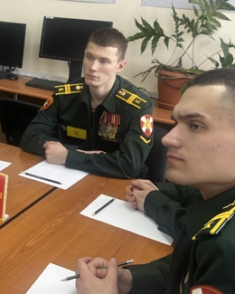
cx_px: 1
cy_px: 104
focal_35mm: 52
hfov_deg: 27.5
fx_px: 452
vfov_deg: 35.7
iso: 80
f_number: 1.5
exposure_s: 1/121
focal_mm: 5.7
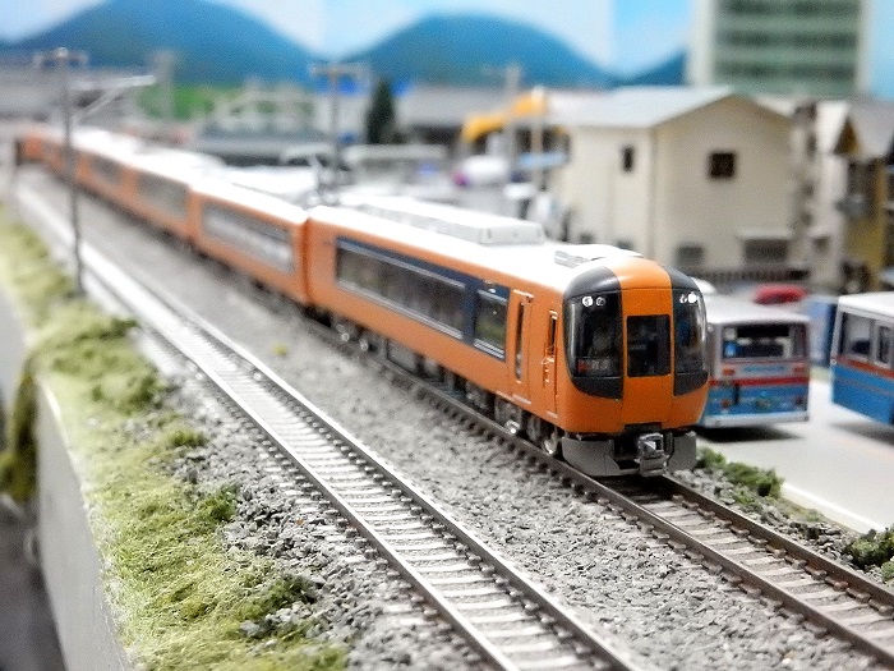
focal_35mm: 60
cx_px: 447
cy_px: 336
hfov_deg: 32.2
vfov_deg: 24.4
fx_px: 1550
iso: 3200
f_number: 4.5
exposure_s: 1/80
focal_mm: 10.7
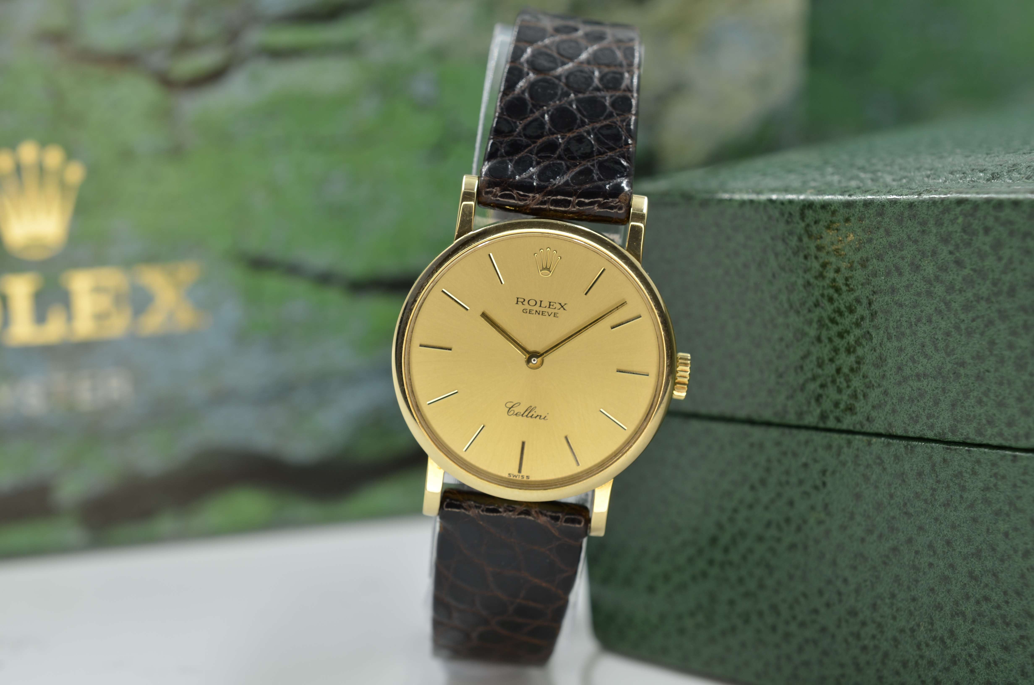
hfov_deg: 33.5
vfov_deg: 22.5
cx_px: 517
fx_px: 1720
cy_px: 342
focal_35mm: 60
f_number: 8
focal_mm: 40
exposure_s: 1/50
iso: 100
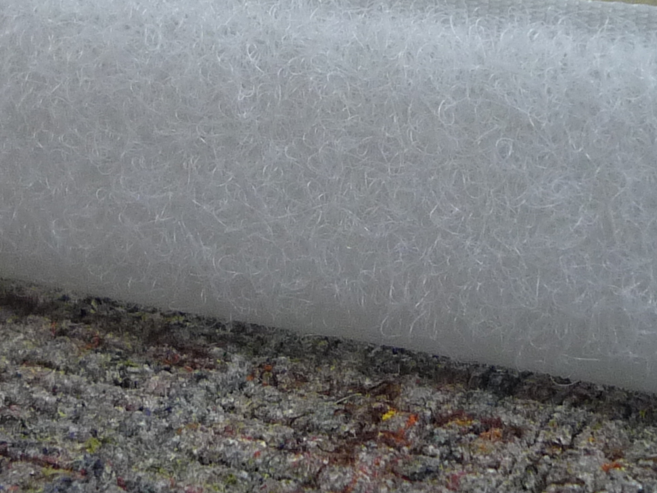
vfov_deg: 15.2
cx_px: 294
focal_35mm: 97
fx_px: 1841
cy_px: 184
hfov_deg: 20.2
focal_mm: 4.5
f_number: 2.8
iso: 160
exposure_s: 1/30
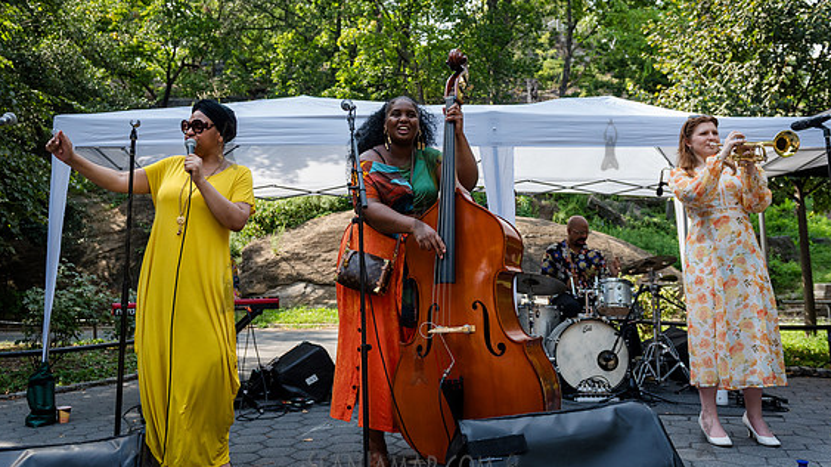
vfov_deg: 41.3
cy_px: 197
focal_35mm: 28
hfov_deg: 67.9
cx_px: 402
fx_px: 617
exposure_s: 1/1250
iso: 500
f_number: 3.5
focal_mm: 24
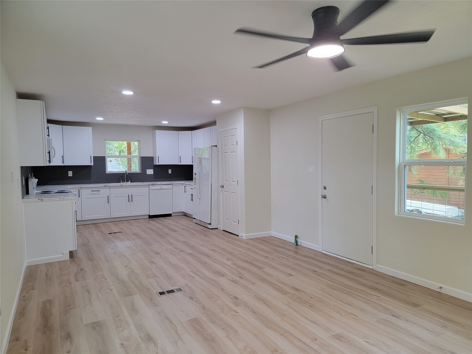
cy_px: 177
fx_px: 327
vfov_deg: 56.8
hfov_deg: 71.6
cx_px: 236
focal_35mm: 24
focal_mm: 6.7
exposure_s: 1/120
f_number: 1.8
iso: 250
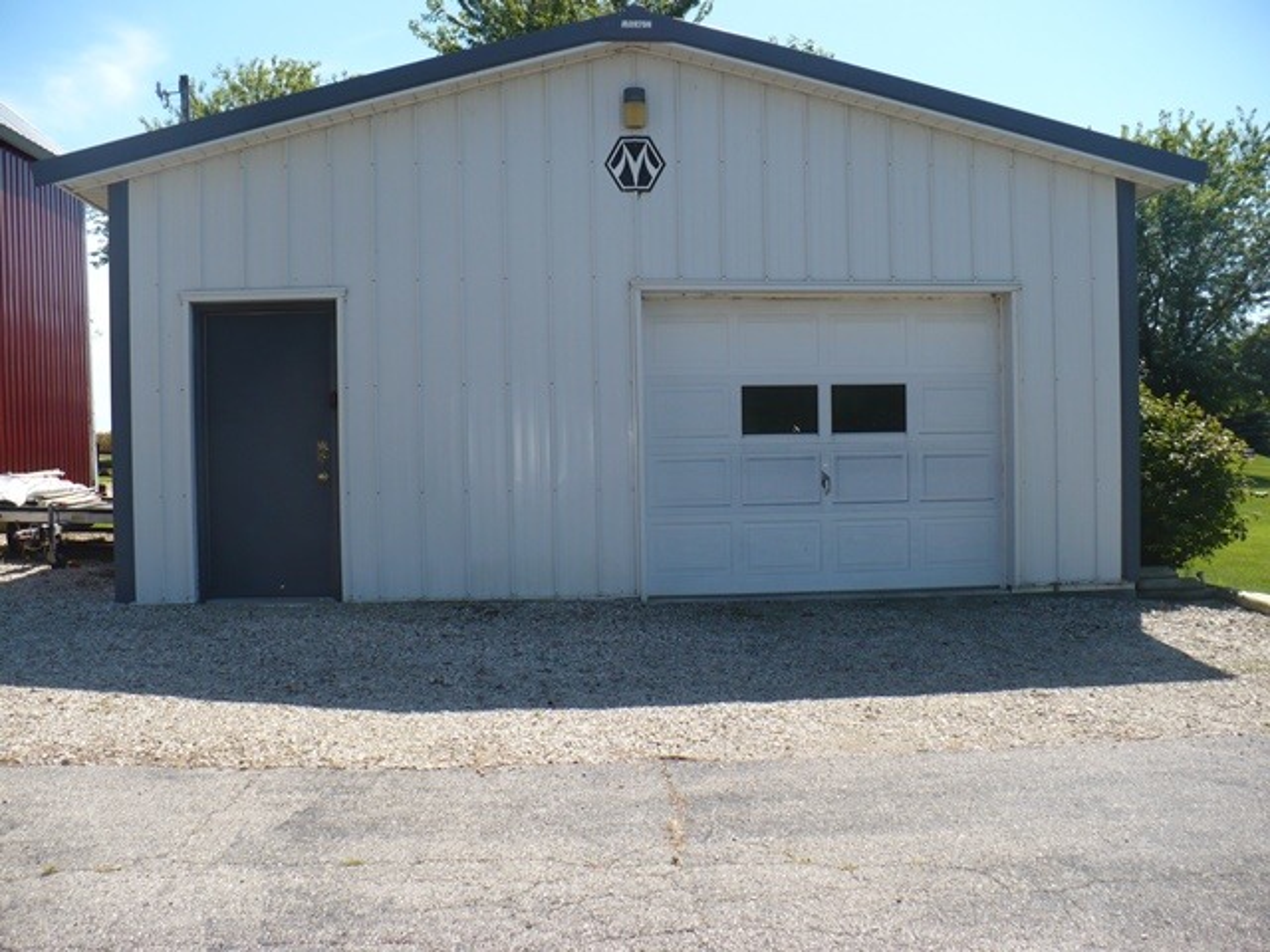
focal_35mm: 37
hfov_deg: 50.1
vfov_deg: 38.7
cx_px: 635
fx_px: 1357
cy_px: 476
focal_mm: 6.1
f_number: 2.8
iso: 100
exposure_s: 1/1000
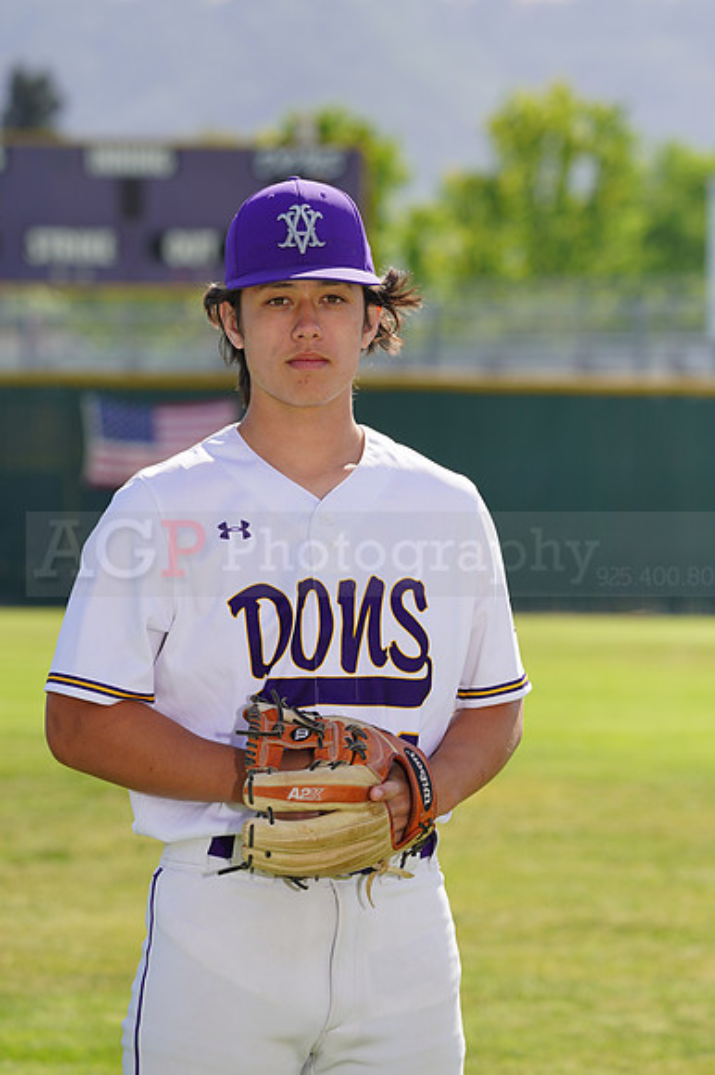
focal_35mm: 221
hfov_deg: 6.2
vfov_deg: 9.3
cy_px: 538
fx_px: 6591
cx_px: 358
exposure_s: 1/250
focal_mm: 221
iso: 100
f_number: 8
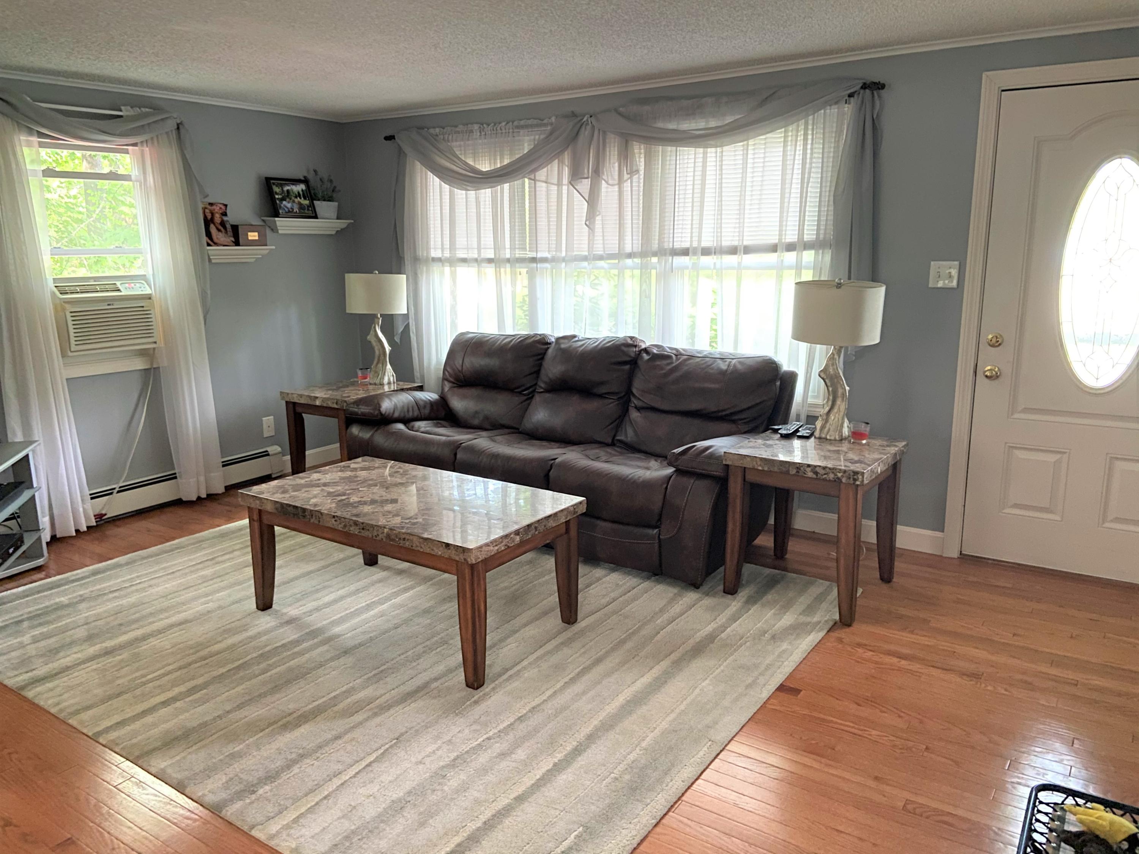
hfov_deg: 67.3
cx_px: 570
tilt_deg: -11.5
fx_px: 856
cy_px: 427
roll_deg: +0.9
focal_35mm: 26
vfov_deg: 53.1
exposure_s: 1/17
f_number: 1.8
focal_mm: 4.25
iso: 1000
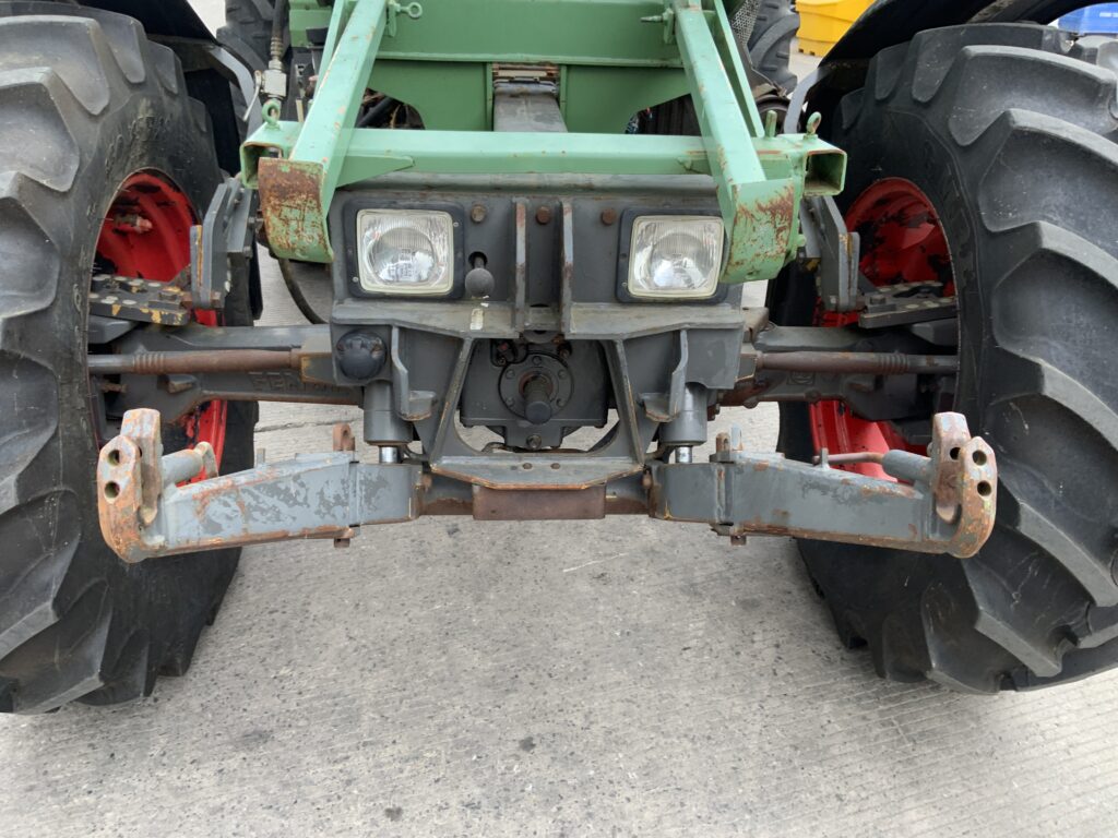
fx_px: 937
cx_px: 559
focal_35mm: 29
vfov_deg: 48.2
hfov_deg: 61.7
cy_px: 419
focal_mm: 3
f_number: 1.8
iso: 20
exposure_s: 1/122
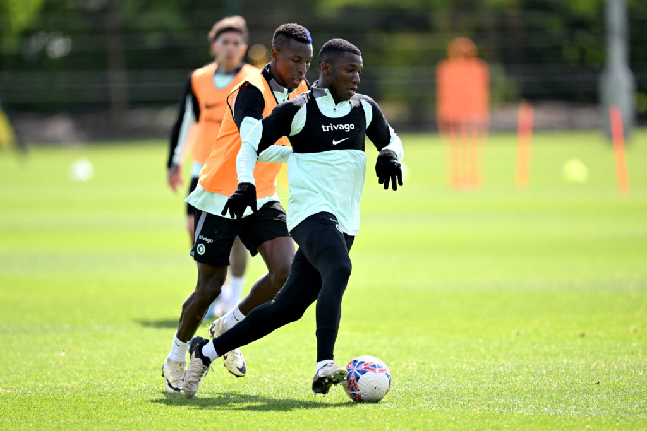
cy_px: 216
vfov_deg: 3.4
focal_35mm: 400
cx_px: 324
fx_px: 7189
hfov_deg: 5.2
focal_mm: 400
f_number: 2.8
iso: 640
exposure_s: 1/5000
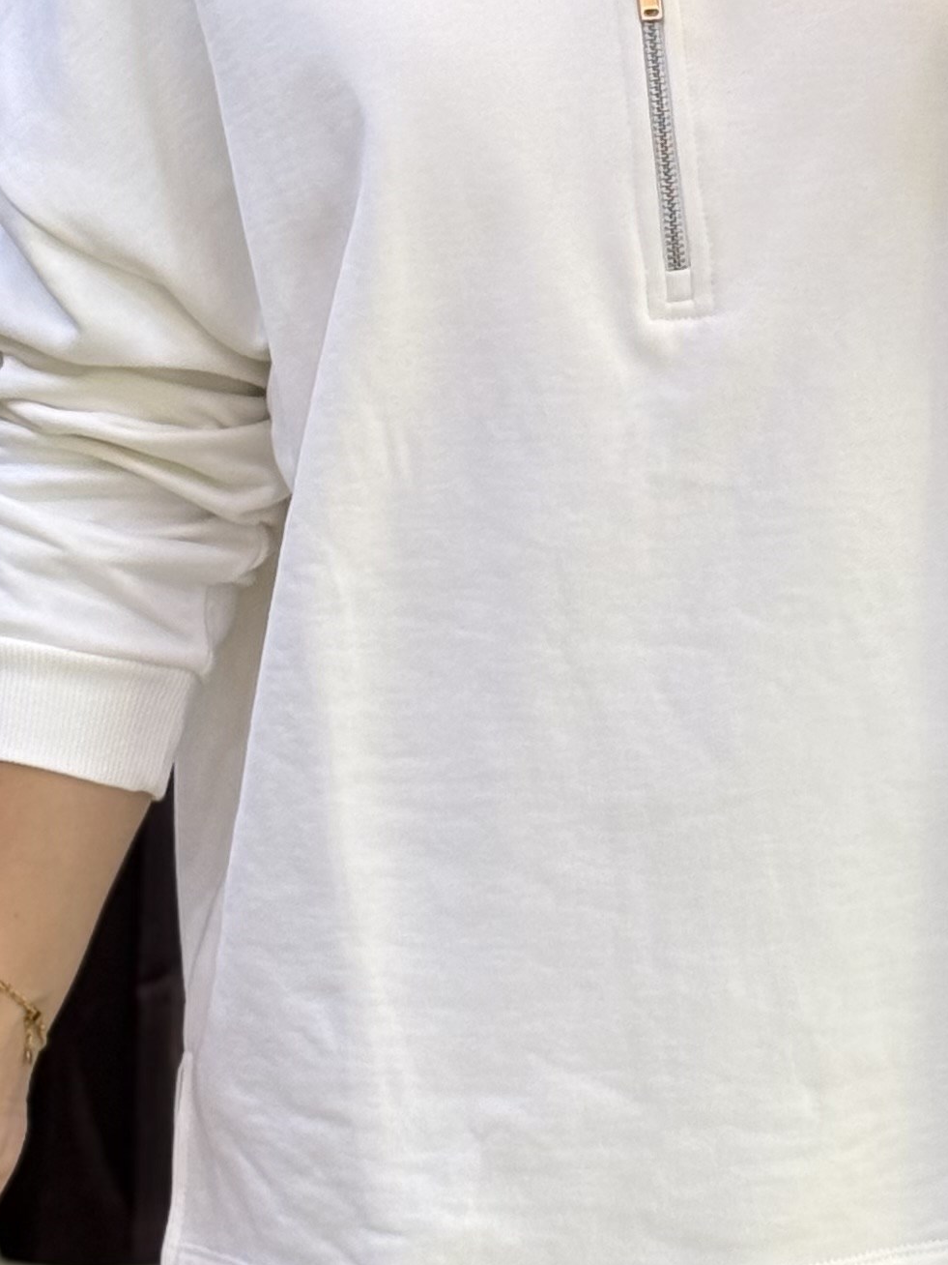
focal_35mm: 148
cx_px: 935
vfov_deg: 13.3
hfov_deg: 10.0
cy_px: 324
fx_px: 5404
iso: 64
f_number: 1.78
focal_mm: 6.76
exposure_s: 1/100
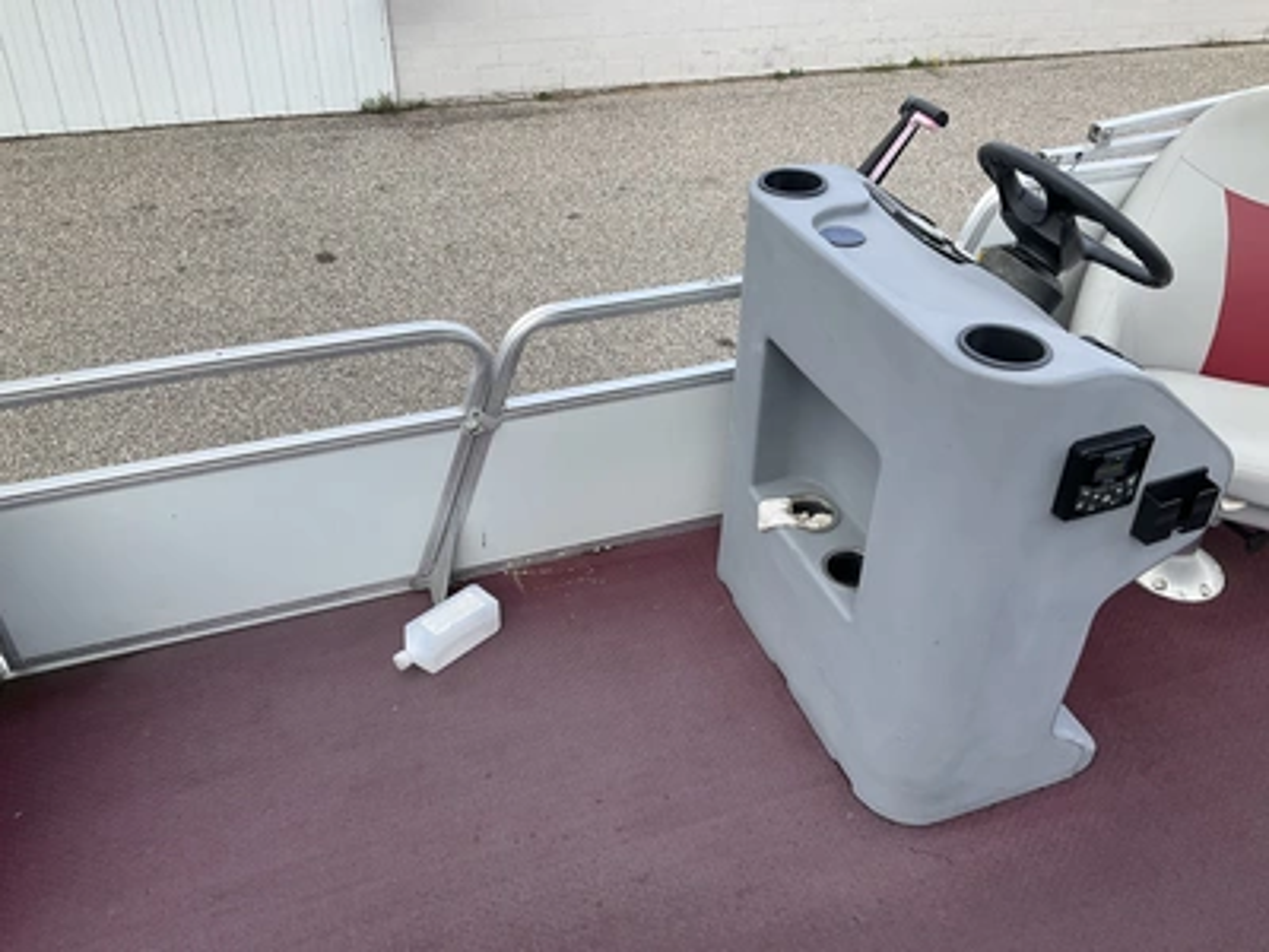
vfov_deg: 48.2
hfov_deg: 61.7
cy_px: 476
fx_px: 1063
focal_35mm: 29
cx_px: 634
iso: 25
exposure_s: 1/700
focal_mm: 3
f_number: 1.8
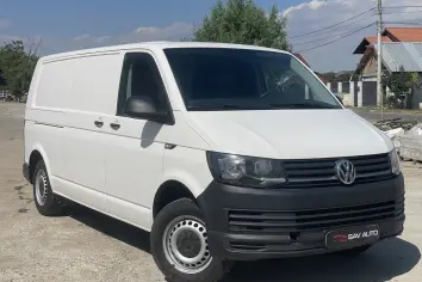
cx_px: 213
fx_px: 645
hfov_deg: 36.2
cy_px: 145
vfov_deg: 24.6
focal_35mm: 55
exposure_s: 1/5319
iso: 32
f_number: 2
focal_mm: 6
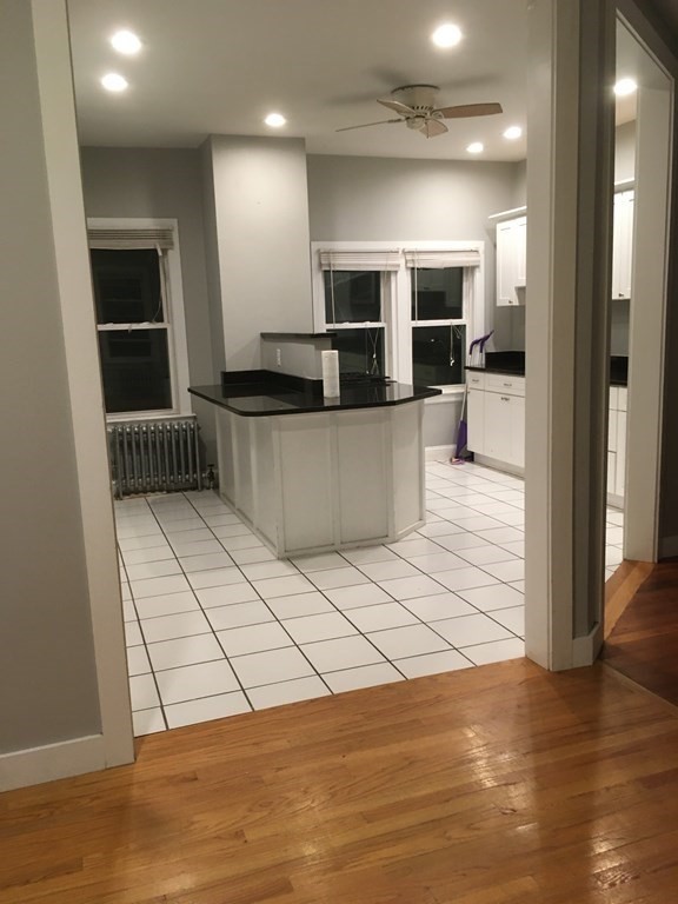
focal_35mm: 29
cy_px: 452
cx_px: 339
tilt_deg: -13.2
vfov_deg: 61.7
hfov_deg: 48.2
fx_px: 757
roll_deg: +2.5
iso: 100
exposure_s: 1/30
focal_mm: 4.15
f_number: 2.2
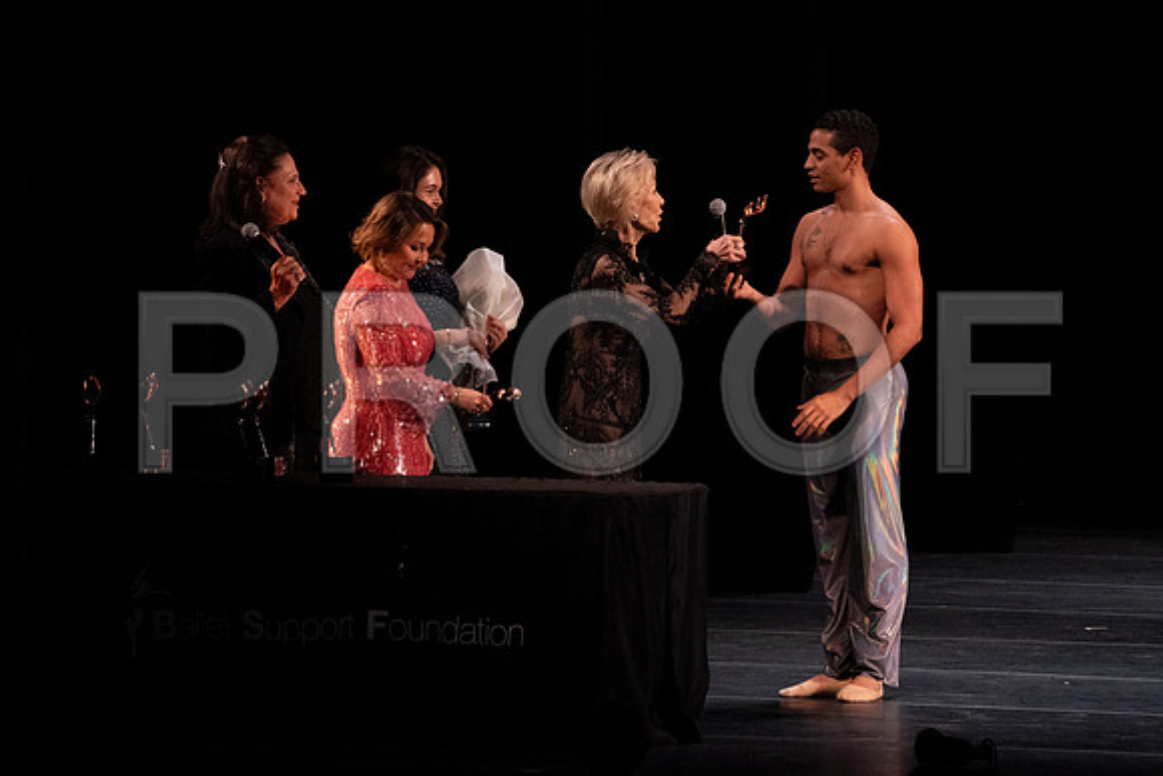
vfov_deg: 3.7
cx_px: 582
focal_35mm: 376
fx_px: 12149
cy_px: 388
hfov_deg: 5.5
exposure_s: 1/320
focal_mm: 376
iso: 12800
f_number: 10
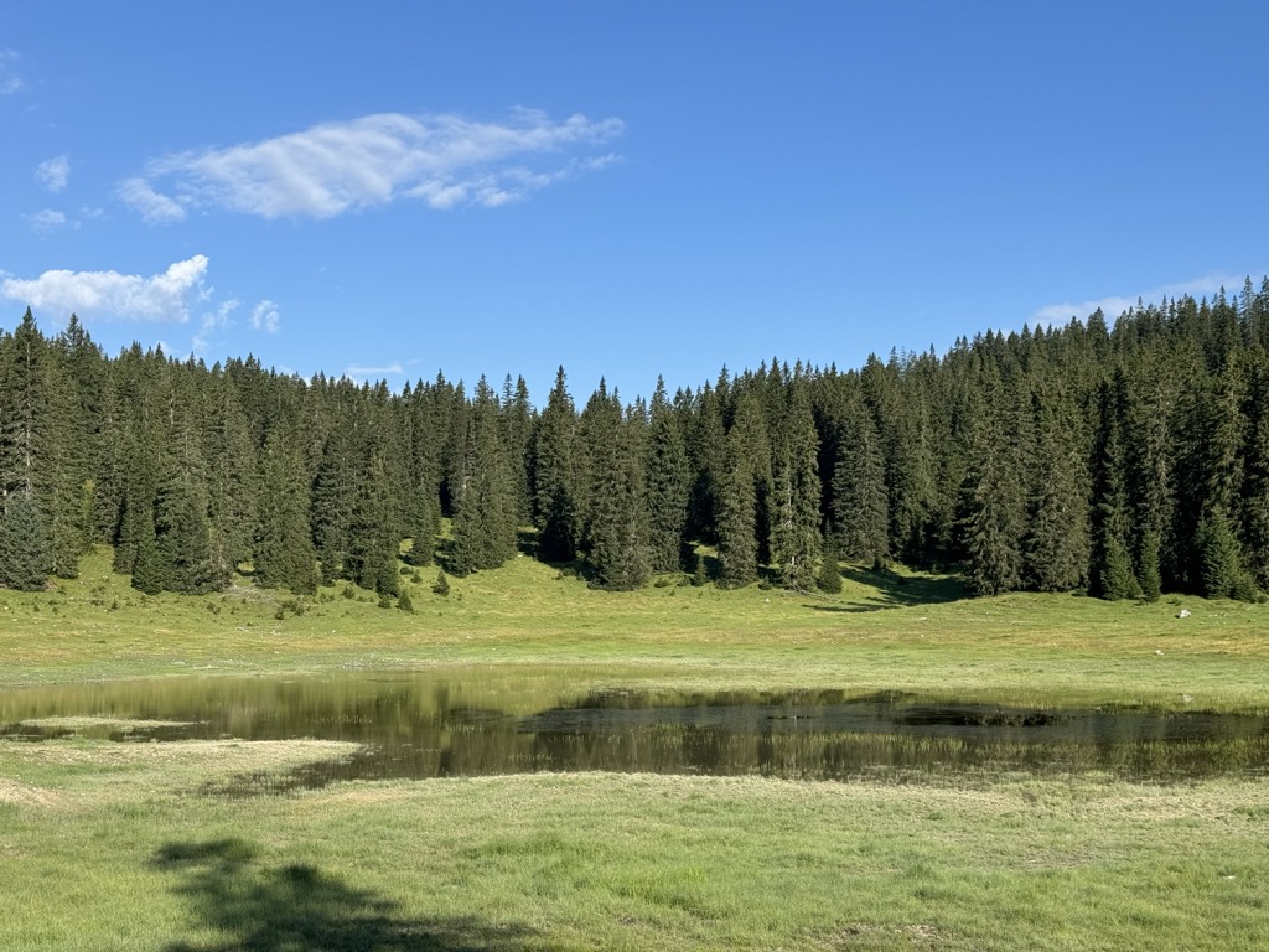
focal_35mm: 48
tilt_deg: +3.5
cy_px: 476
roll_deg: +0.1
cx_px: 634
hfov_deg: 39.7
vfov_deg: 30.3
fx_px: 1760
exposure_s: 1/3257
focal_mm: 6.76
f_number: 1.78
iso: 64
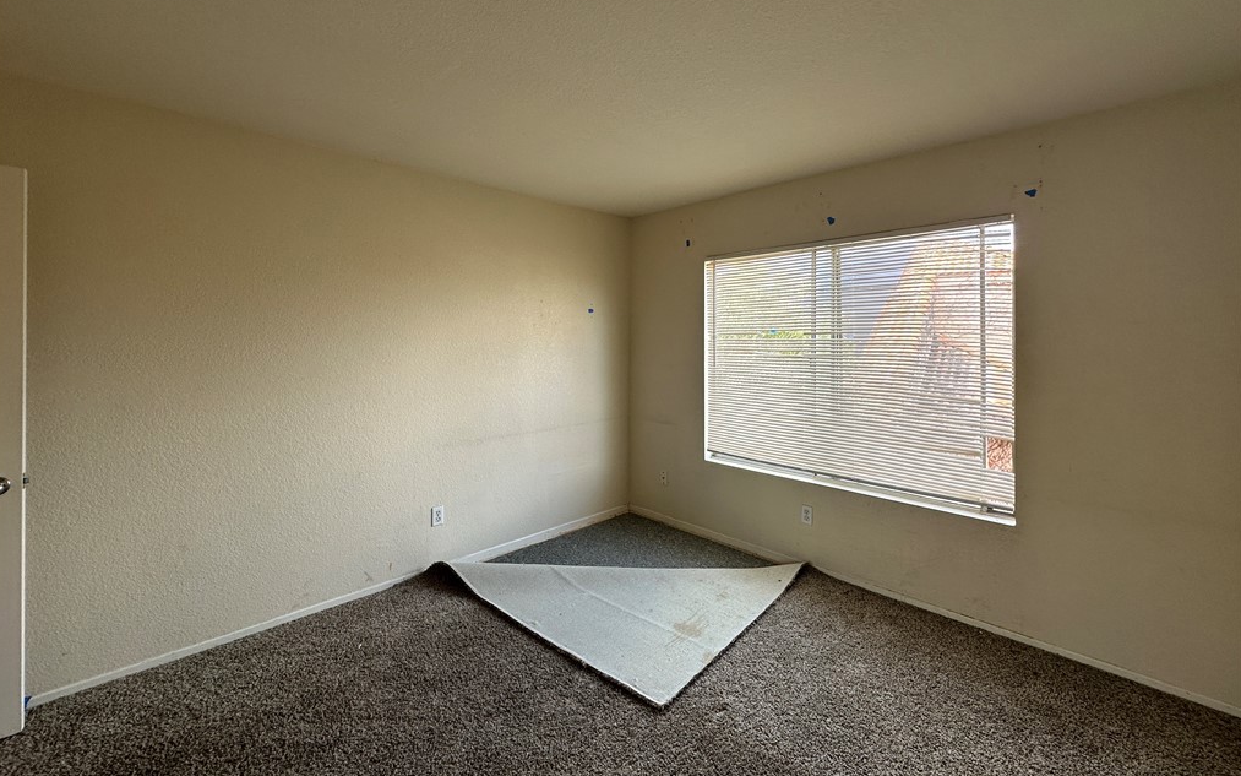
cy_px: 335
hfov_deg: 101.5
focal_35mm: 15
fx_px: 507
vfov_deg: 74.4
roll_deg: -0.6
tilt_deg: +0.8
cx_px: 616
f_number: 2.2
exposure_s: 1/99
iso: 50
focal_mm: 2.22
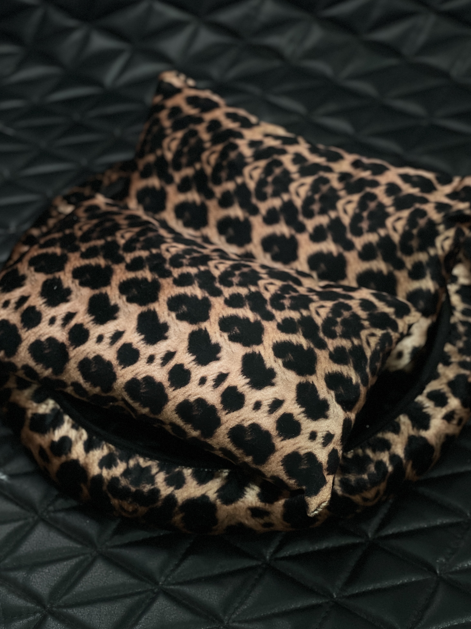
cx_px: 244
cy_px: 319
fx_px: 980
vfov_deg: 35.5
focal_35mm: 54
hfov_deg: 27.0
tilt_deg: -48.8
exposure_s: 1/33
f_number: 2
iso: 250
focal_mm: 6
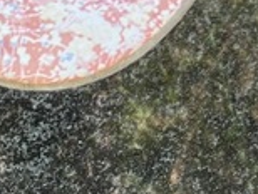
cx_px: -23
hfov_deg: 14.3
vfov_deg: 10.2
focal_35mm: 135
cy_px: 391
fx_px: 1008
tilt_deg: -40.4
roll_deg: -2.5
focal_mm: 5.7
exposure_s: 1/183
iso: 50
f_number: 1.5
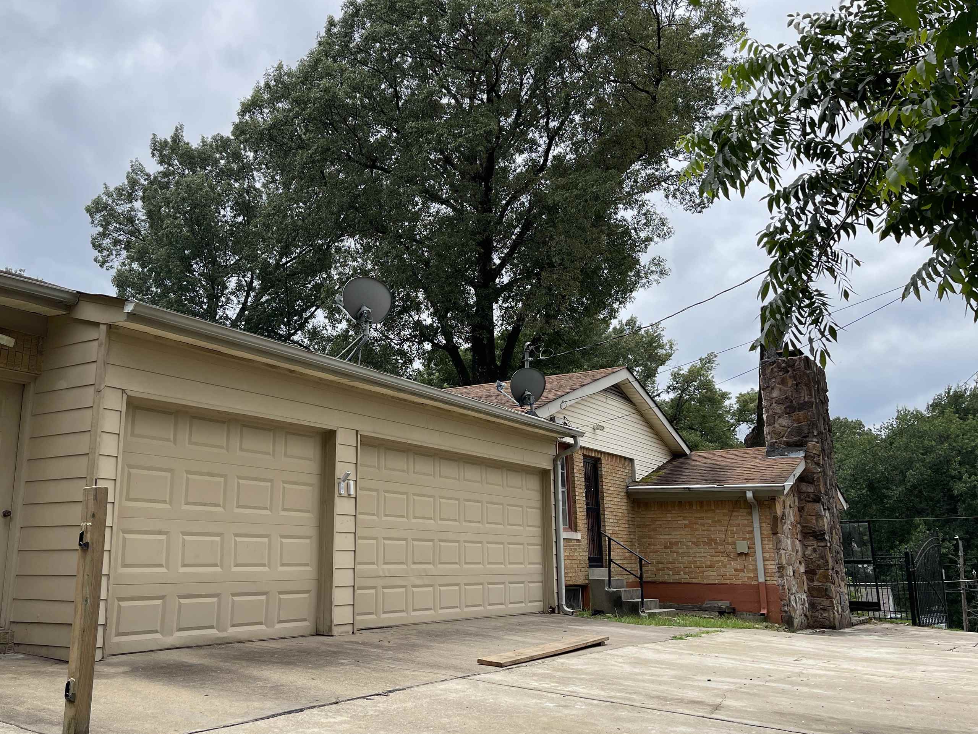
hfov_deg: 59.5
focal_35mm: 30
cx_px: 397
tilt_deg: +12.6
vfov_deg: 46.8
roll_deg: -0.6
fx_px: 848
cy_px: 348
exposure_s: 1/3086
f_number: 1.6
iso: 32
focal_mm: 5.1
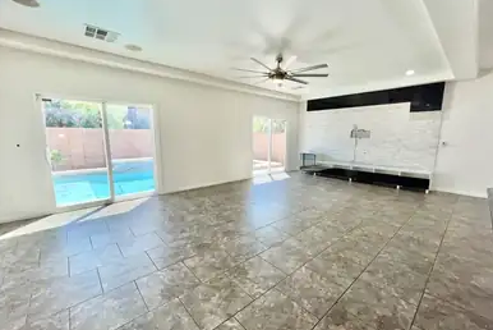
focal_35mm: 14
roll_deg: -0.8
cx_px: 250
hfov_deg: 104.2
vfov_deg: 81.3
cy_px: 168
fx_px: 192
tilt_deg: -9.4
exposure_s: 1/149
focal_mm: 1.57
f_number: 1.8
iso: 25
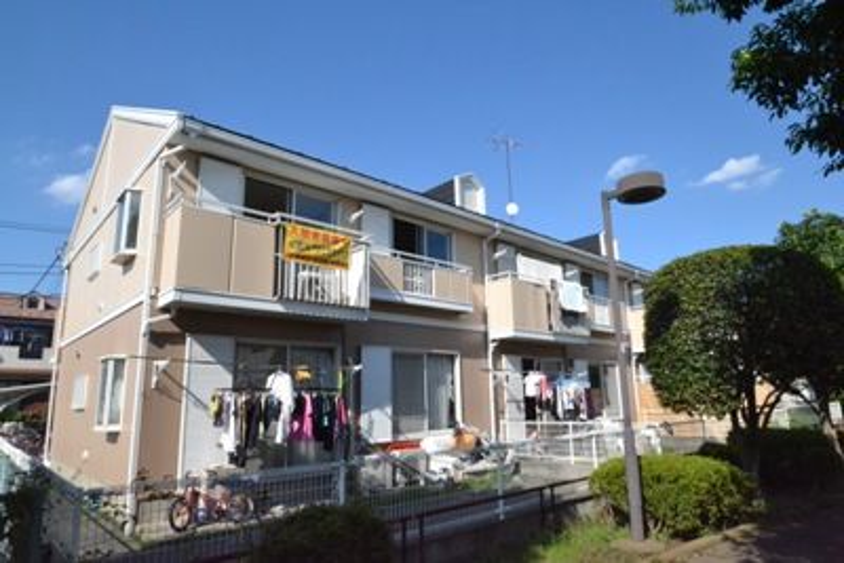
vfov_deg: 59.5
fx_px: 492
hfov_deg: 81.2
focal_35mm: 21
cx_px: 422
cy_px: 282
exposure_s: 1/1000
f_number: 16
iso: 3200
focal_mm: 14
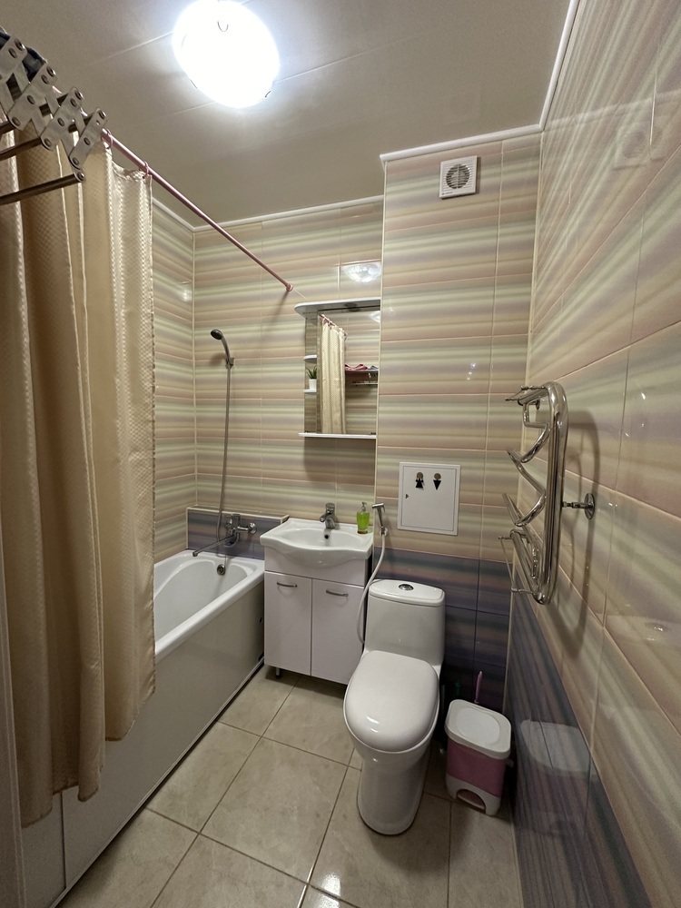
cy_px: 454
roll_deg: -0.9
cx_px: 340
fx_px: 367
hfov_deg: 85.7
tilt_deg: -5.2
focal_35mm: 14
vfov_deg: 102.1
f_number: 2.2
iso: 320
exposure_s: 1/50
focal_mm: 2.22
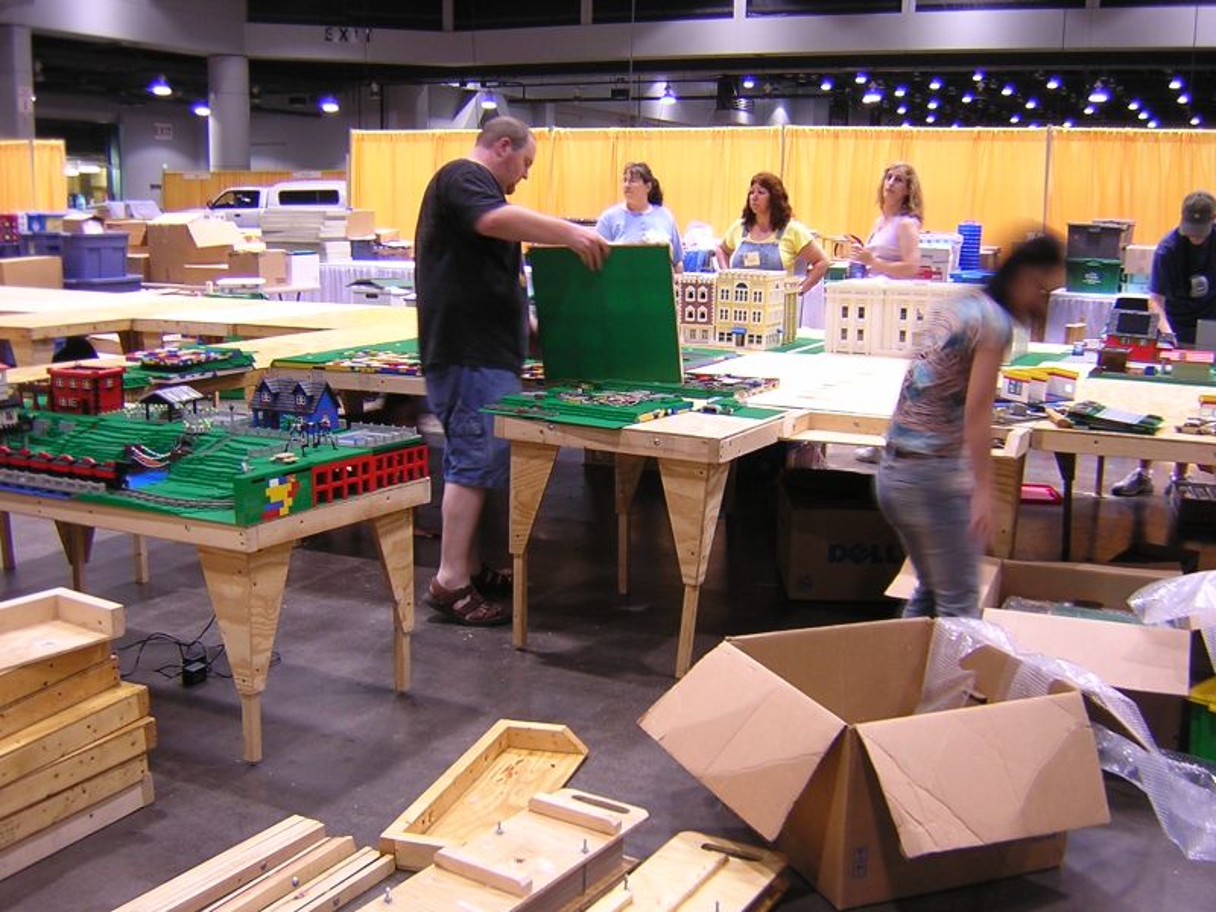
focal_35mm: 36
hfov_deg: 51.4
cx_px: 608
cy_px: 456
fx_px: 1265
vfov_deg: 39.7
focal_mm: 4.7
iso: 100
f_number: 2.6
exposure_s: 1/4.3
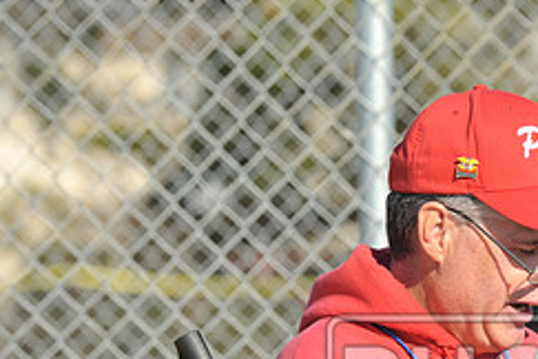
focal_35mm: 477
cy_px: 397
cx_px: 591
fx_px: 7128
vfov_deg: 2.9
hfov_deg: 4.3
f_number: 7.1
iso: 400
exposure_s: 1/1000
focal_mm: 200
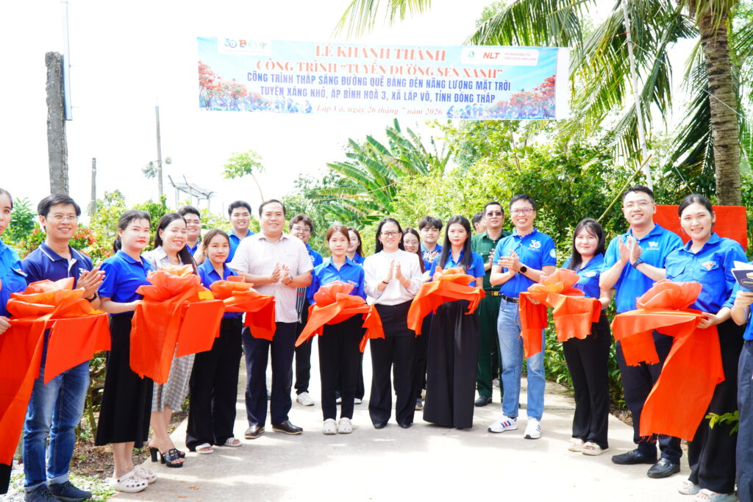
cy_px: 251
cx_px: 376
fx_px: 659
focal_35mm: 32
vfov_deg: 41.7
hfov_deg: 59.5
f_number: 4.5
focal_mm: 21
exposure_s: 1/125
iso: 100
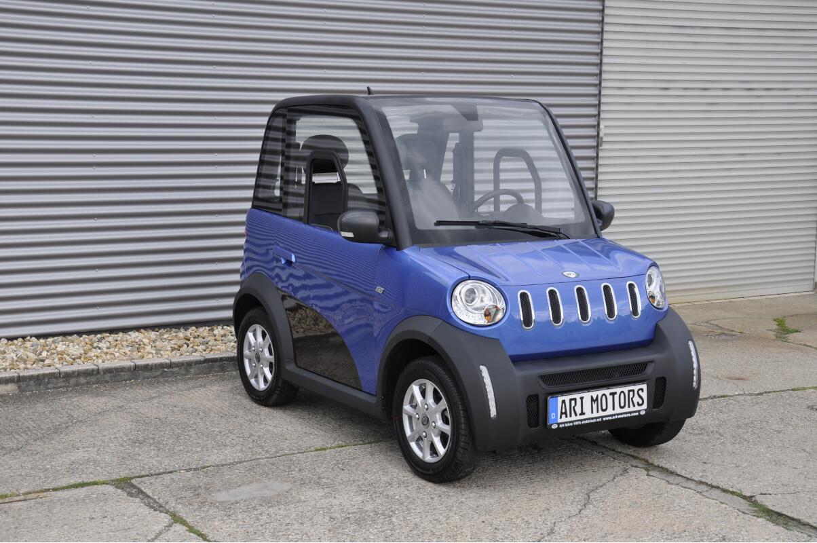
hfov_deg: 37.9
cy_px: 272
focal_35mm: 52
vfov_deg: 25.7
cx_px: 408
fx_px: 1190
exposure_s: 1/200
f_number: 7.1
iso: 200
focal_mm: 35
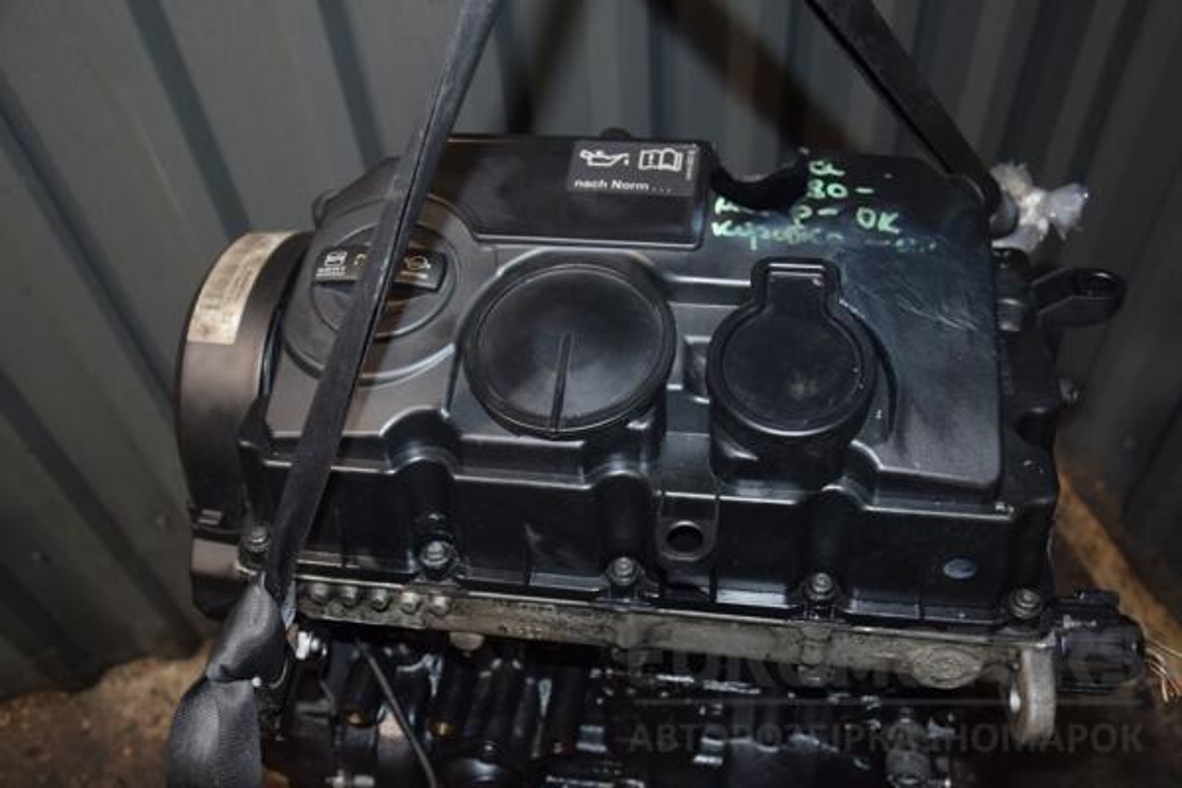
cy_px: 394
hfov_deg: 53.1
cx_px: 591
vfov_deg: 36.9
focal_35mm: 36
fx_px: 1182
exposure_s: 1/60
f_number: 5
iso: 800
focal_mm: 24
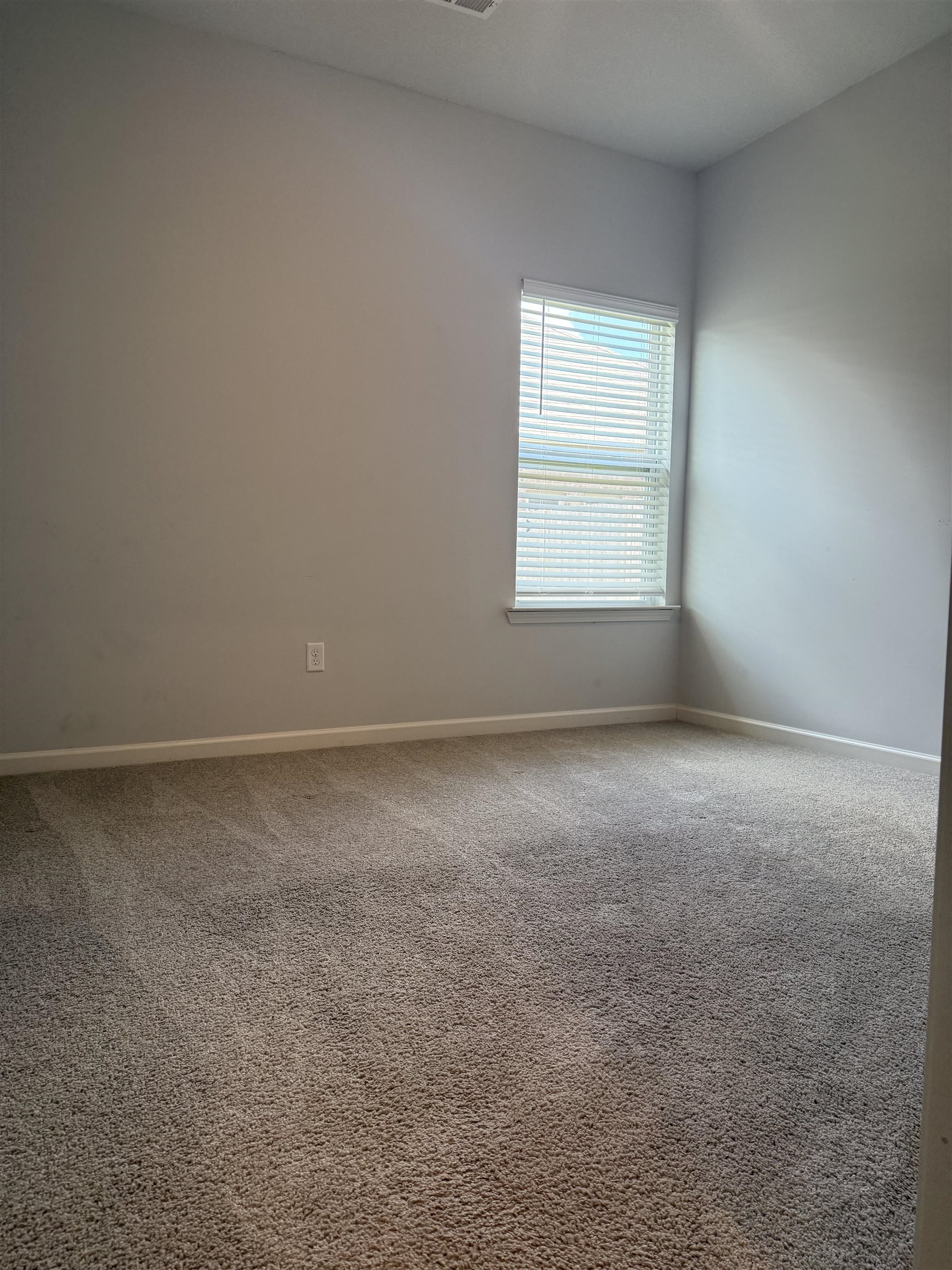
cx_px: 476
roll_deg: -1.4
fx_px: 880
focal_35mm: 24
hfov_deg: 56.8
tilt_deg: -3.5
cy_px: 635
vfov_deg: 71.6
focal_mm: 6.76
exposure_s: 1/240
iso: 200
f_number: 1.78
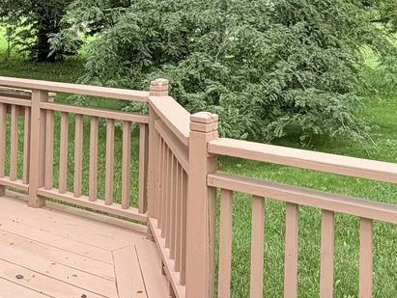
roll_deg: -1.0
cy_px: 5
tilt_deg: +0.5
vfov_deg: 28.1
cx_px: 209
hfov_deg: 38.9
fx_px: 562
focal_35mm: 49
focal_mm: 2.22
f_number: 2.2
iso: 64
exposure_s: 1/490
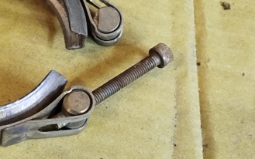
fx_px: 688
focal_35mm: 99
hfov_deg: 20.6
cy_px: 78
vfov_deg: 13.2
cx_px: 26
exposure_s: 1/33
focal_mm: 5.31
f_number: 1.7
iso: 800
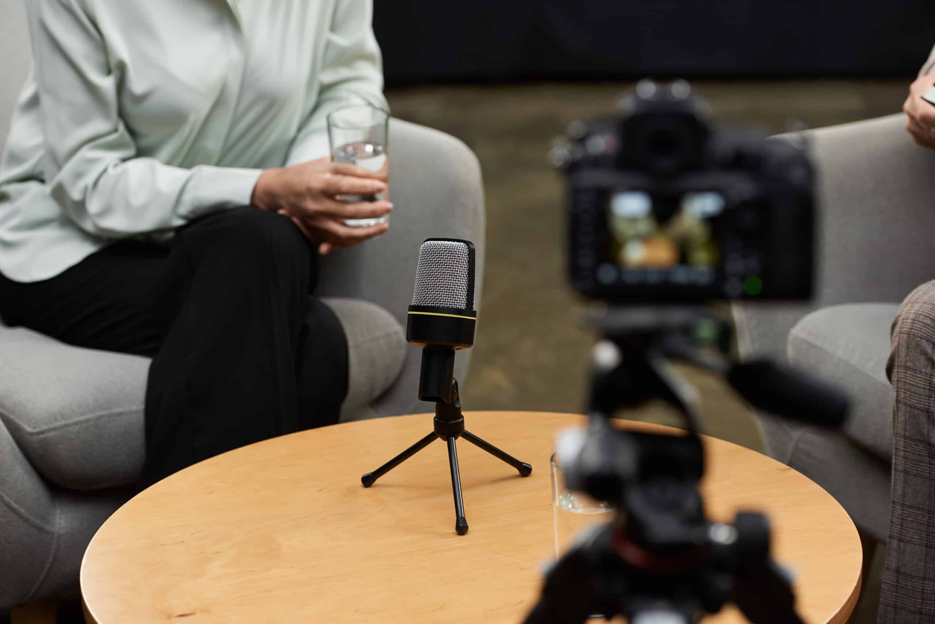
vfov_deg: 13.4
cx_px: 468
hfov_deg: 20.0
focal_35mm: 102
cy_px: 312
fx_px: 2650
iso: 64
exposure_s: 1/200
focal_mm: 102
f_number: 4
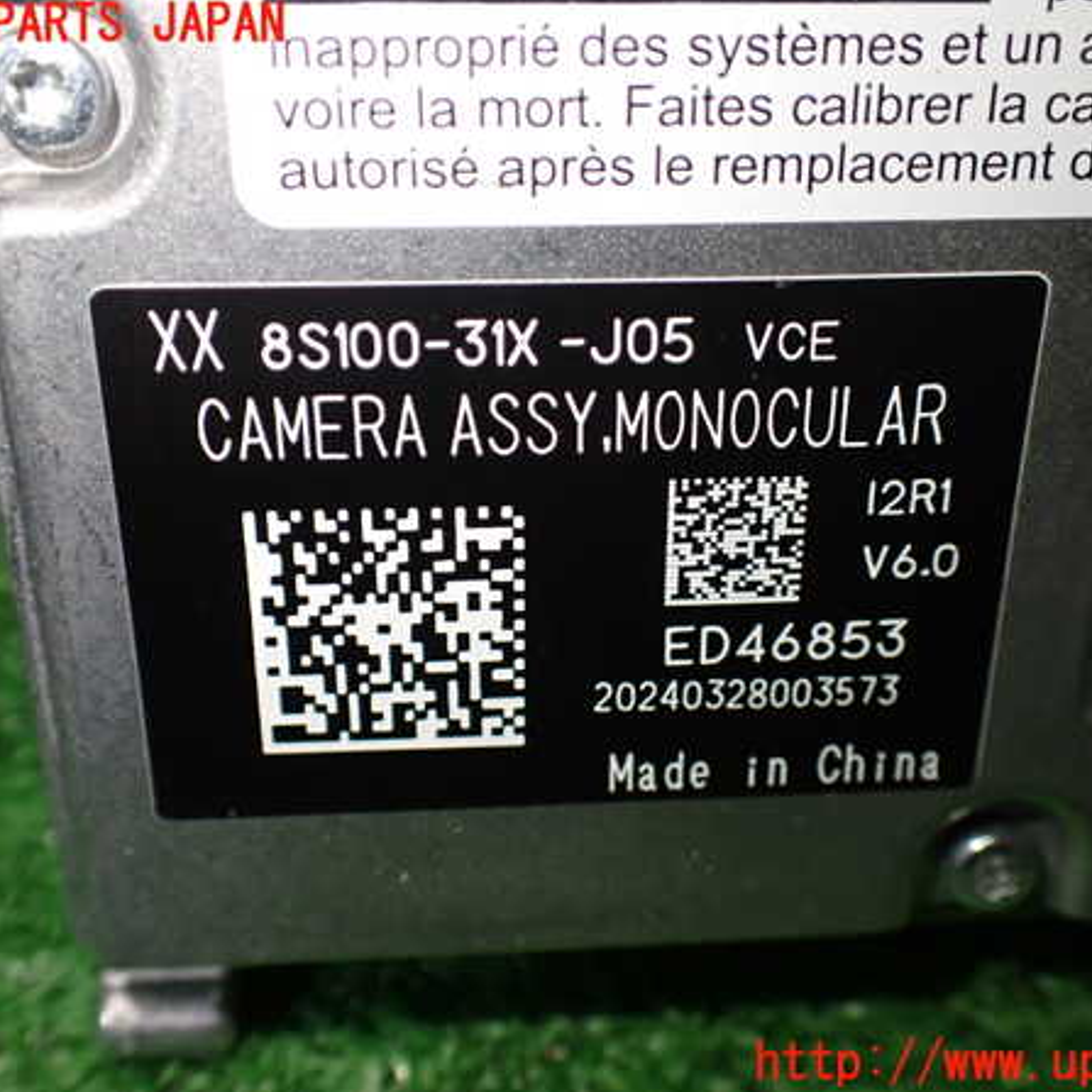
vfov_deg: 43.9
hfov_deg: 43.8
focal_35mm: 38
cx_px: 574
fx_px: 1356
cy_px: 545
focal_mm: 5.79
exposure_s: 1/125
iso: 200
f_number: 2.4
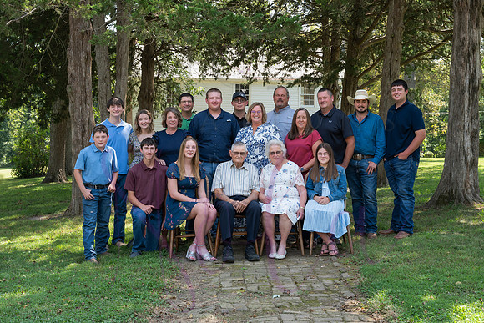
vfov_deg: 27.5
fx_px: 659
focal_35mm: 49
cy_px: 162
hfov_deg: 40.3
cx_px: 242
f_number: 8
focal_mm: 49
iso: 400
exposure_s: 1/125
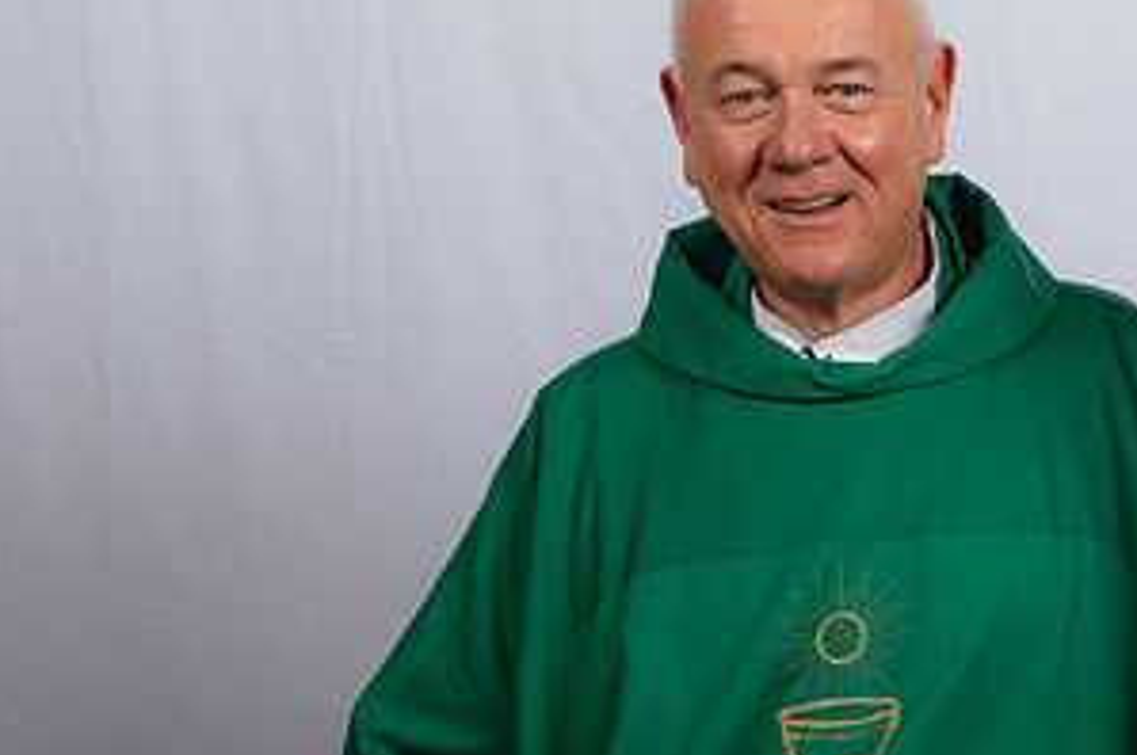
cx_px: 1095
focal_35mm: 107
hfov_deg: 18.7
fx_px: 3376
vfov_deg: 12.8
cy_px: 454
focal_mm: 55
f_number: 8
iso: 320
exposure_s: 1/200
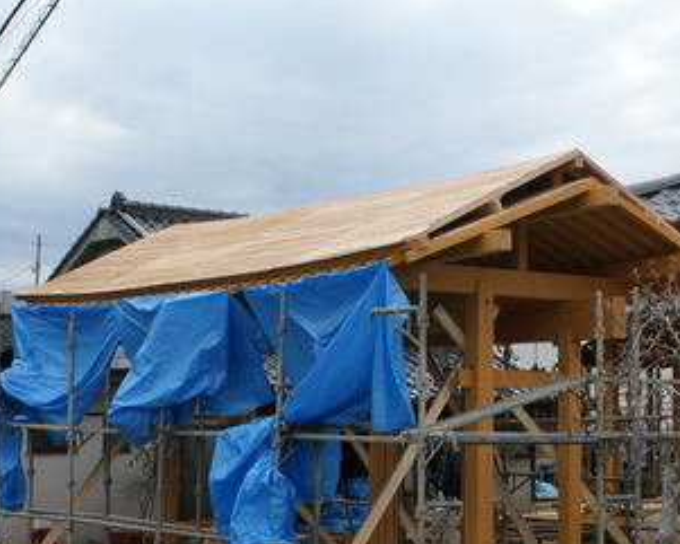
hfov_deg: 26.9
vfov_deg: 21.9
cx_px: 468
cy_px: 293
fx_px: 1409
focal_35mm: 70
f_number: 10
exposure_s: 1/125
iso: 100
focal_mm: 30
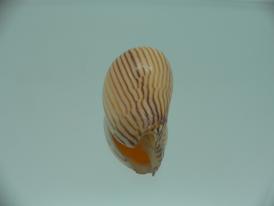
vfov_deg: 40.7
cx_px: 137
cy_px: 103
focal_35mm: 35
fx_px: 277
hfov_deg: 52.6
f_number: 2.8
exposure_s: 1/60
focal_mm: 4.6
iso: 80
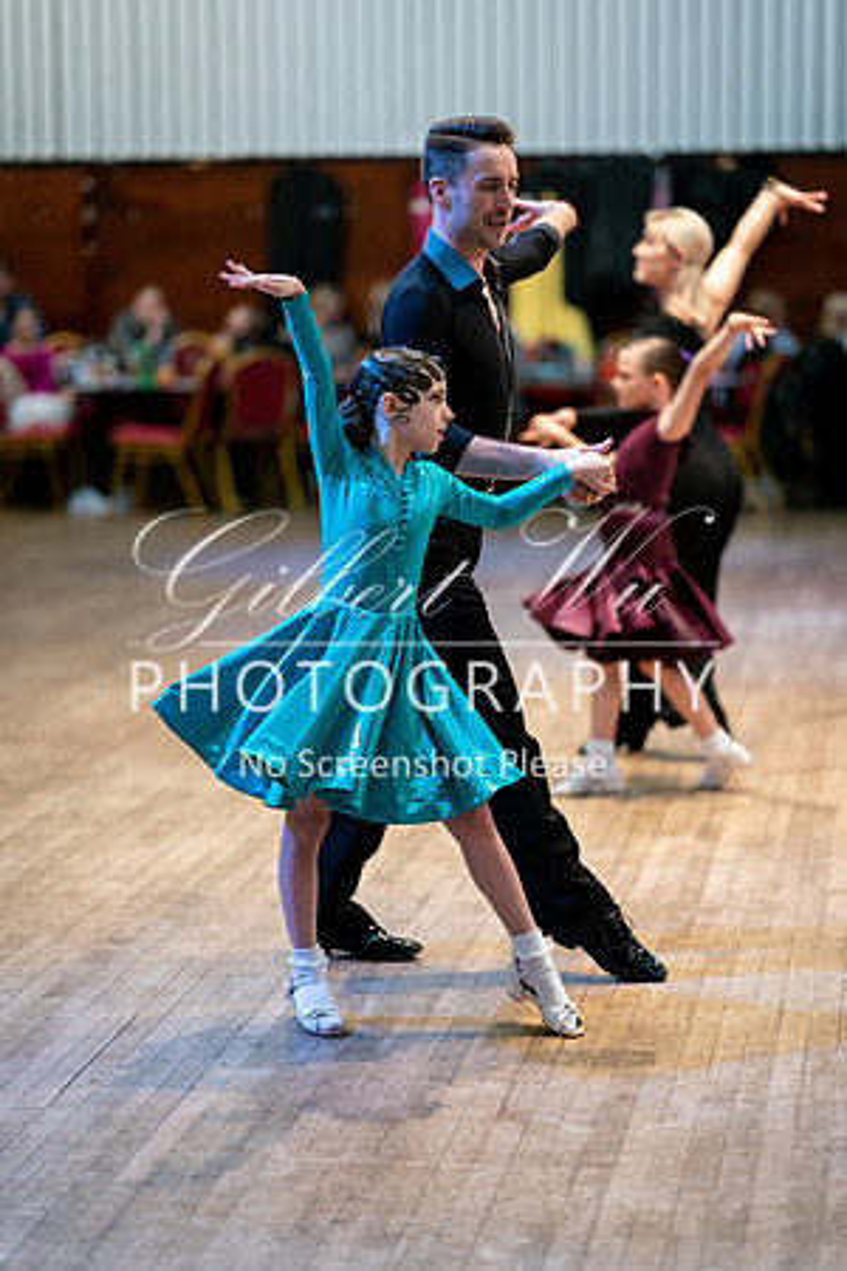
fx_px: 3000
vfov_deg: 23.9
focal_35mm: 85
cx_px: 424
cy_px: 636
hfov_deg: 16.1
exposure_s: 1/400
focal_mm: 85
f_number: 1.4
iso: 1600
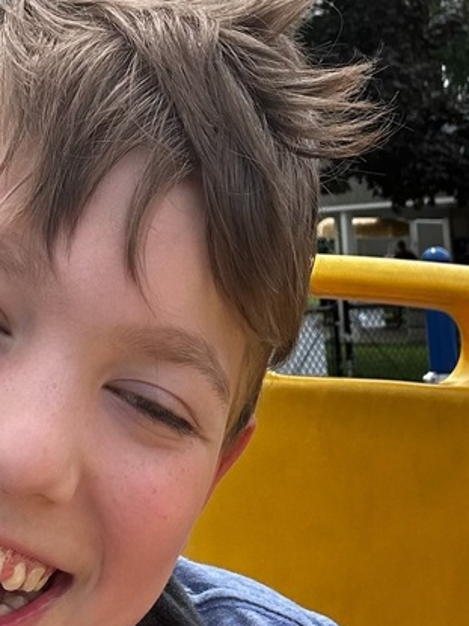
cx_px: 84
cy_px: 51
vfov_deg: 25.4
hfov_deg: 19.7
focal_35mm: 74
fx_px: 1337
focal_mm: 2.69
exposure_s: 1/750
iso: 25
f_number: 1.9
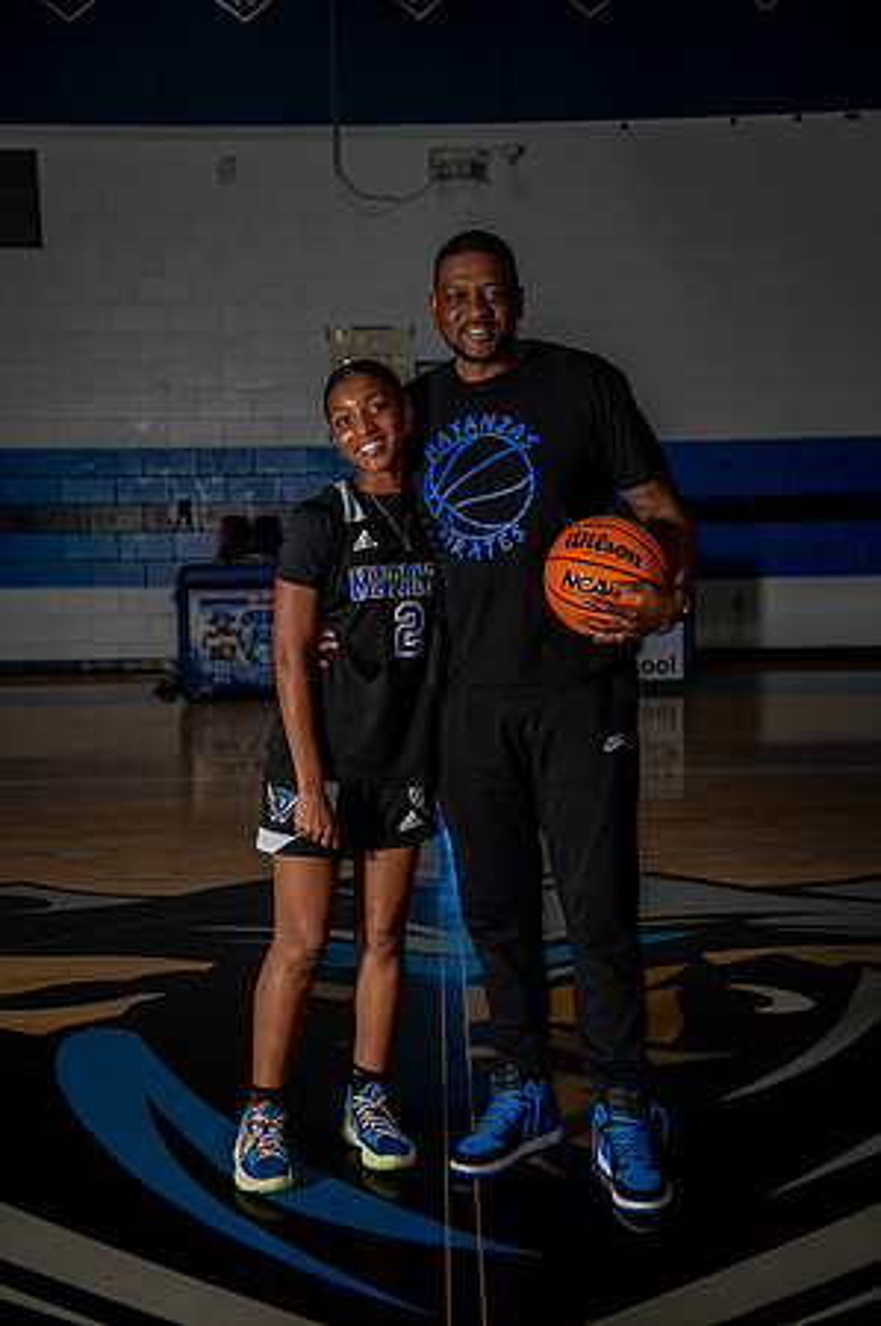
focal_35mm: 52
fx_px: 1913
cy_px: 663
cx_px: 440
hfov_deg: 25.9
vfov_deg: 38.2
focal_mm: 52
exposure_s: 1/200
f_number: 4
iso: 640
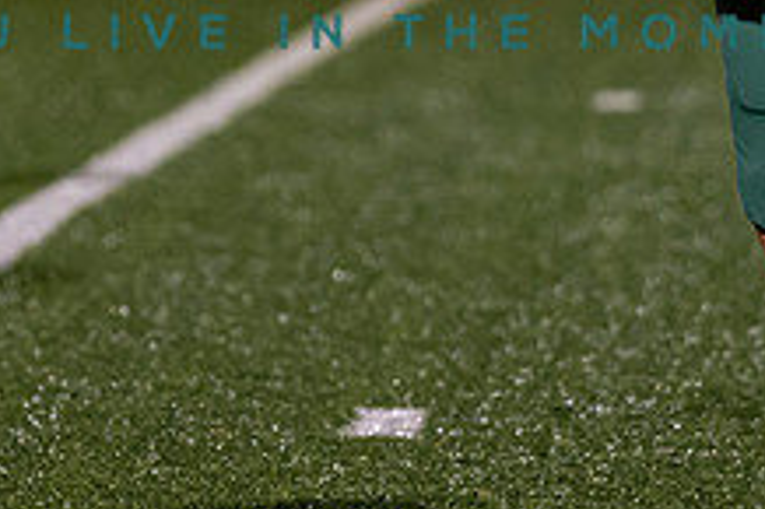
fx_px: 14269
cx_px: 705
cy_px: -117
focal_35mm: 672
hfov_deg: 3.1
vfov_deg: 2.0
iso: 1600
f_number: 1.8
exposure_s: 1/1250
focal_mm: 135
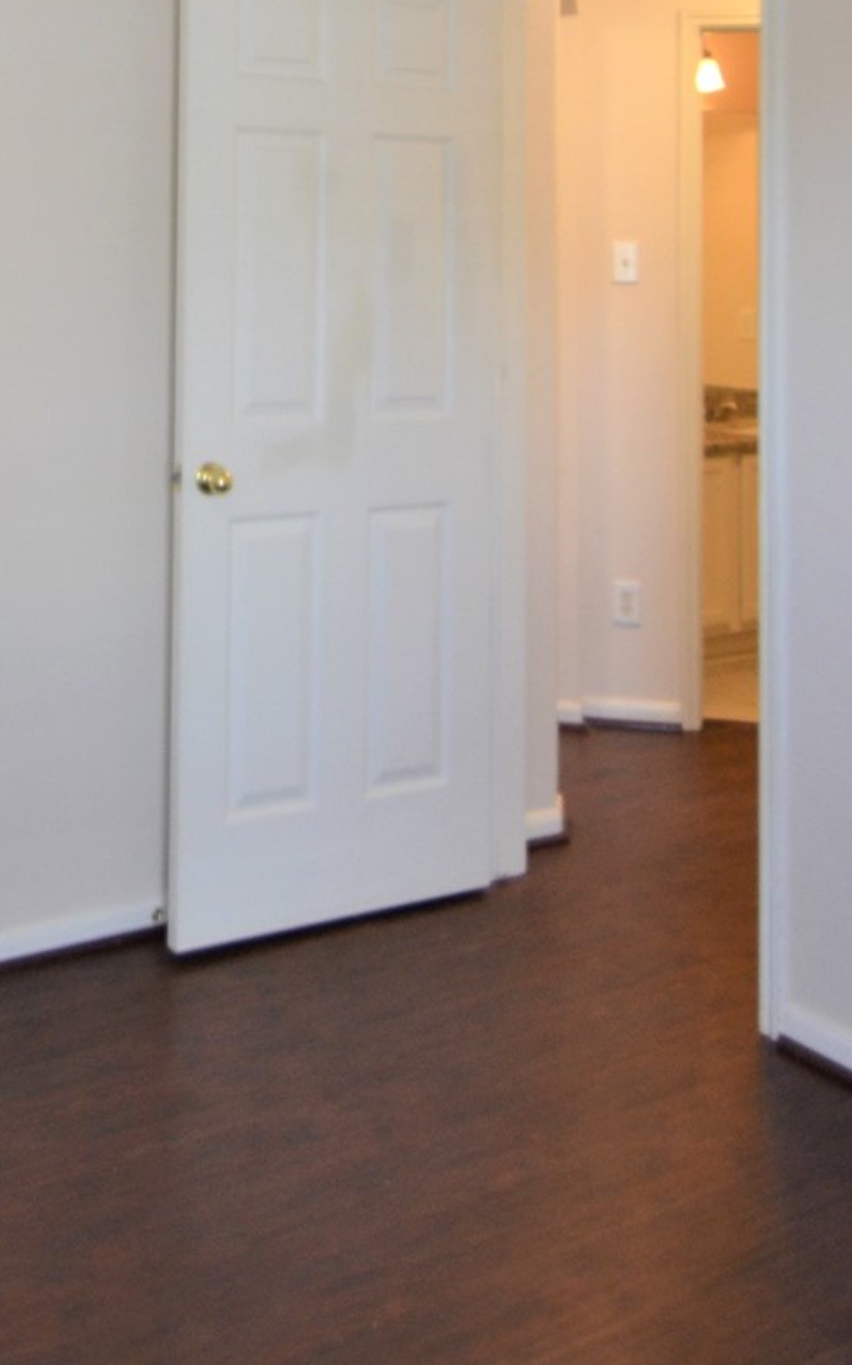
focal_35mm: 42
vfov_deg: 43.8
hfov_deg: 30.1
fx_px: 1561
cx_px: 233
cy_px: 181
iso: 400
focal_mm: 10
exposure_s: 1/60
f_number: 4
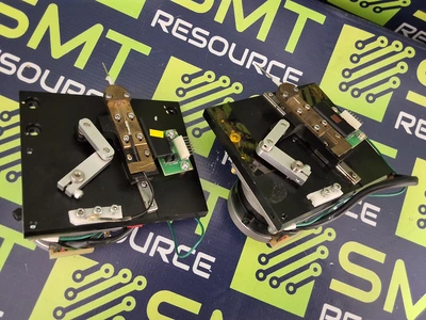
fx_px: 345
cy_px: 160
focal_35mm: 28
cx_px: 213
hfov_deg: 63.4
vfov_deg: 49.7
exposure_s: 1/20
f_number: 1.9
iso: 400
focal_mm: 2.91
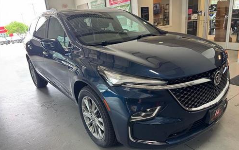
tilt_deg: -16.3
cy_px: 80
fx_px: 169
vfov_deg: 47.5
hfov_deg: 70.4
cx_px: 121
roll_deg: +1.1
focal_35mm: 26
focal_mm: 6.76
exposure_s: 1/120
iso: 125
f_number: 1.78
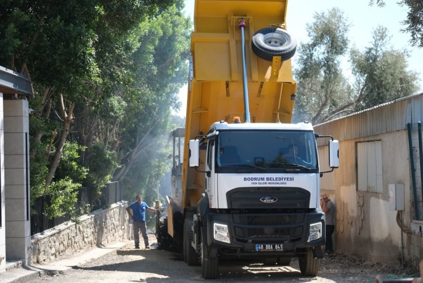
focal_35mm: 75
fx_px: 882
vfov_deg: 18.2
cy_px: 142
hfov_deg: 27.0
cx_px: 212
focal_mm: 50
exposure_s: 1/6400
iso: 1600
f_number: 2.8
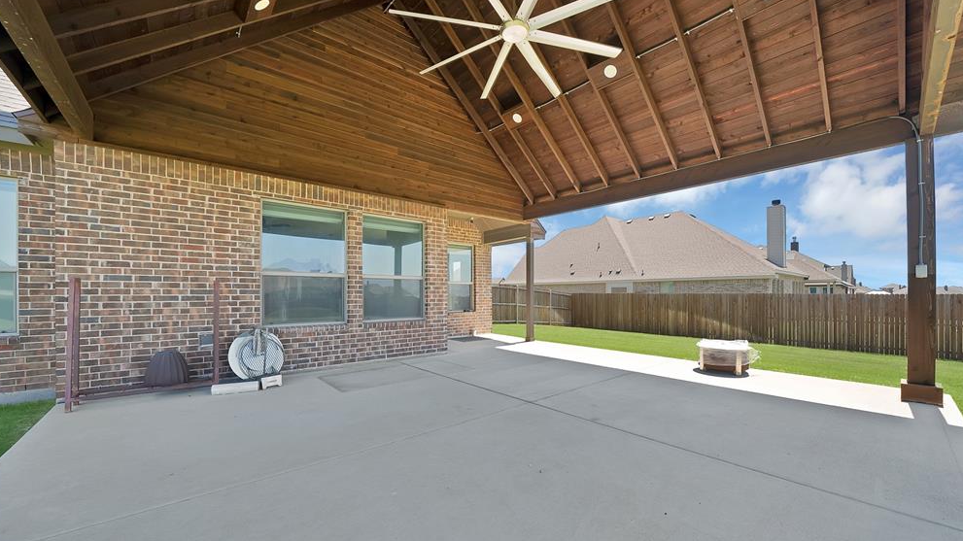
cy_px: 292
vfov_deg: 78.2
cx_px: 483
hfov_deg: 110.8
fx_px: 332
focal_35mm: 13
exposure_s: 1/80
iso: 640
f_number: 9
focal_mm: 12
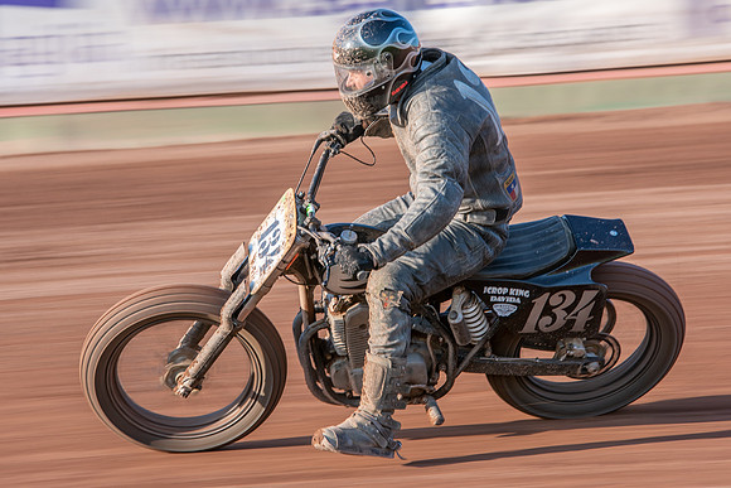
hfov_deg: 8.1
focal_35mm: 255
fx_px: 5187
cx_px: 357
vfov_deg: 5.4
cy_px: 196
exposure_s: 1/100
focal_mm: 200
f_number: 8
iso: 125
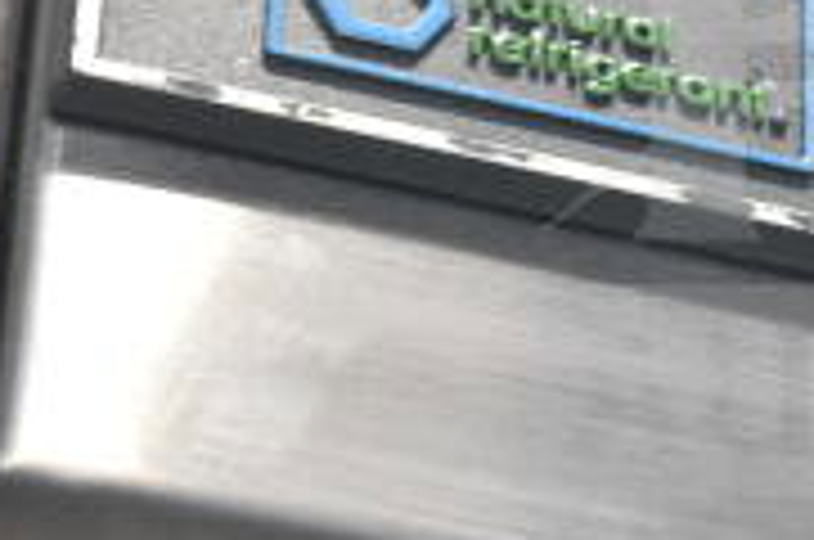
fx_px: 6290
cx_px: 1034
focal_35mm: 279
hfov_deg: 7.3
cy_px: 142
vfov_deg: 4.9
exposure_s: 1/125
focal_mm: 55
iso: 1600
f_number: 5.6
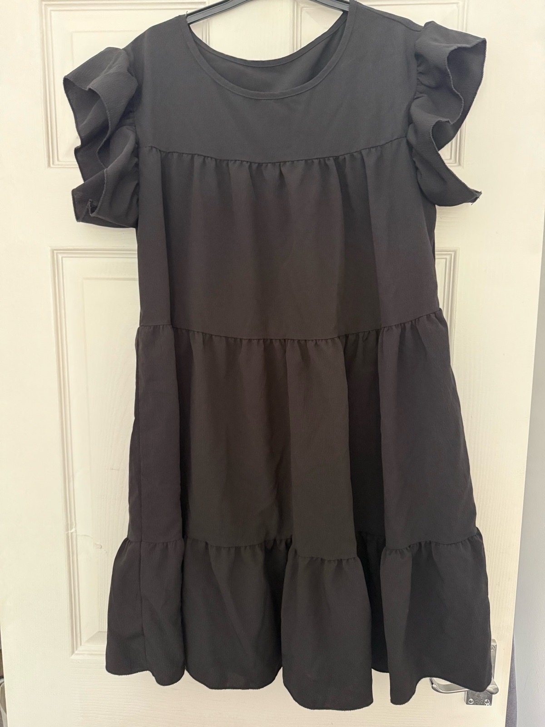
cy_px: 364
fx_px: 504
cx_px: 272
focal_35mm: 24
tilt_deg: -7.9
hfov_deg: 56.8
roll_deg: -1.1
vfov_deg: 71.6
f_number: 1.78
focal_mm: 6.76
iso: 640
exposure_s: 1/60
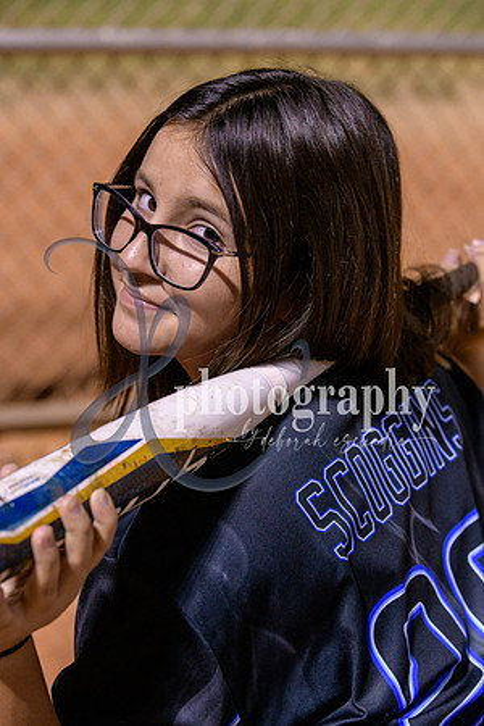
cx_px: 242
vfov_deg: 28.8
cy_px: 363
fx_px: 1412
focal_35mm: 70
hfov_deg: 19.5
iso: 4000
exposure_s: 1/250
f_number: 5
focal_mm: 70
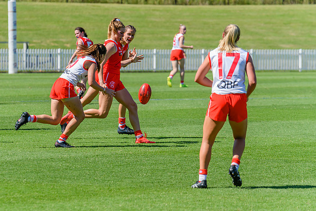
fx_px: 2973
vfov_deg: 4.1
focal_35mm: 339
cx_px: 127
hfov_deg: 6.1
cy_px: 98
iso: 800
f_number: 7.1
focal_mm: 280
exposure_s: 1/2000
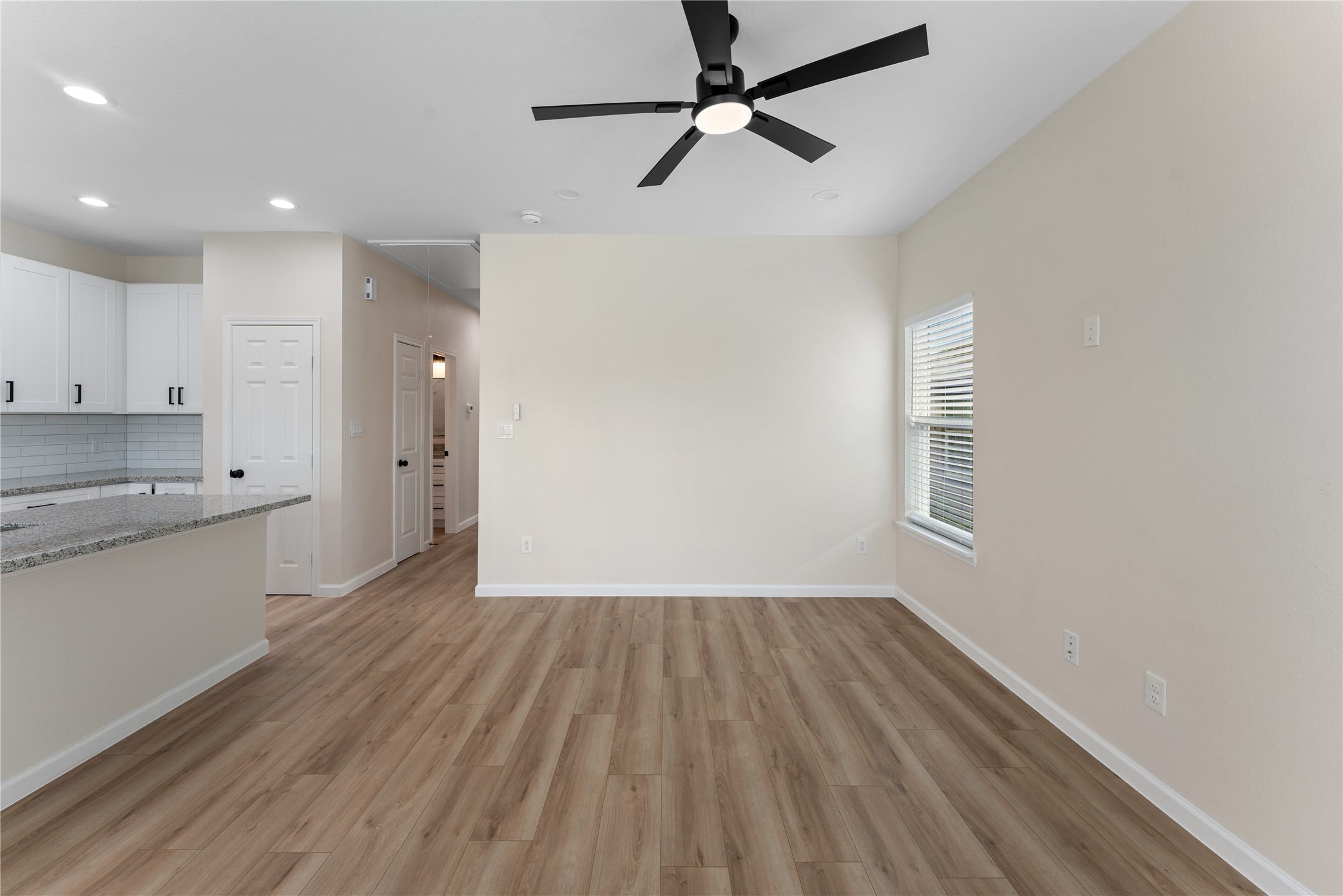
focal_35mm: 14
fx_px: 522
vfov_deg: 81.2
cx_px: 672
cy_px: 448
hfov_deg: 104.3
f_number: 8
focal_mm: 14
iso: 100
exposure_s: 1/4
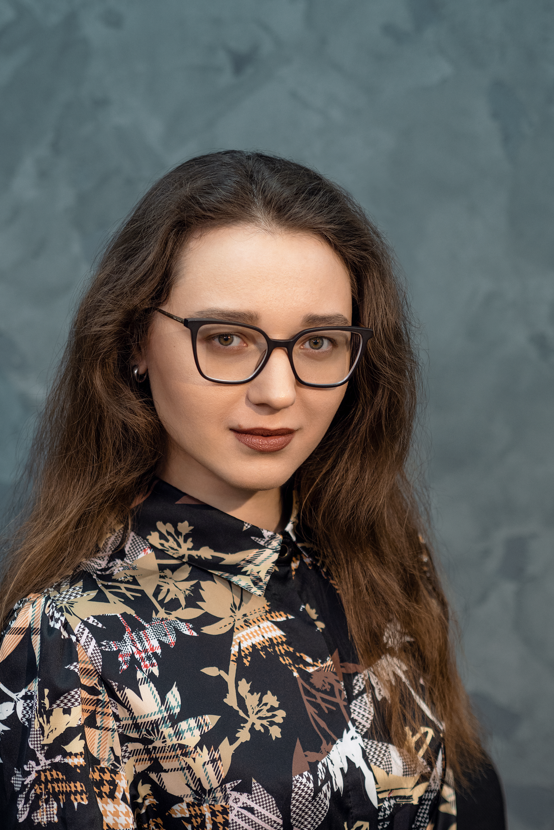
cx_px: 275
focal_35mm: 94
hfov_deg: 14.6
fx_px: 2169
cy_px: 416
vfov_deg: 21.7
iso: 320
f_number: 2
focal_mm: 45
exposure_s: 1/200
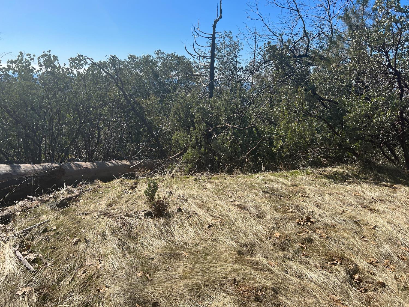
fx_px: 307
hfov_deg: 67.3
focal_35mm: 26
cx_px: 204
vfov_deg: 53.1
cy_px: 154
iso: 50
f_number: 1.5
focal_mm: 5.7
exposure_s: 1/4115
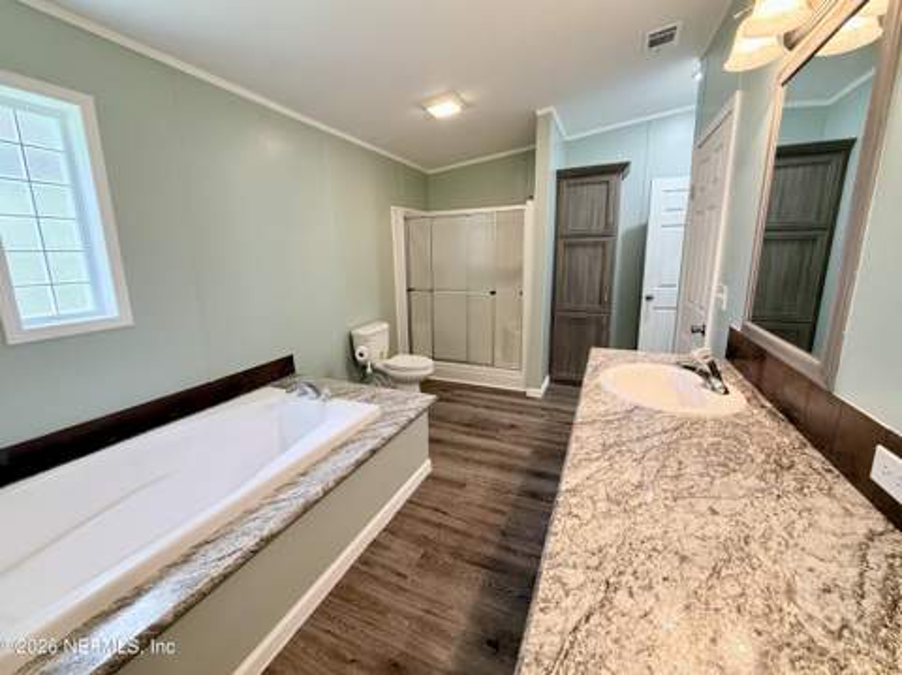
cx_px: 451
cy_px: 338
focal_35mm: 14
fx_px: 364
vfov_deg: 85.6
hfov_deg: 102.1
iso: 200
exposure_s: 1/60
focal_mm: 2.22
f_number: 2.2
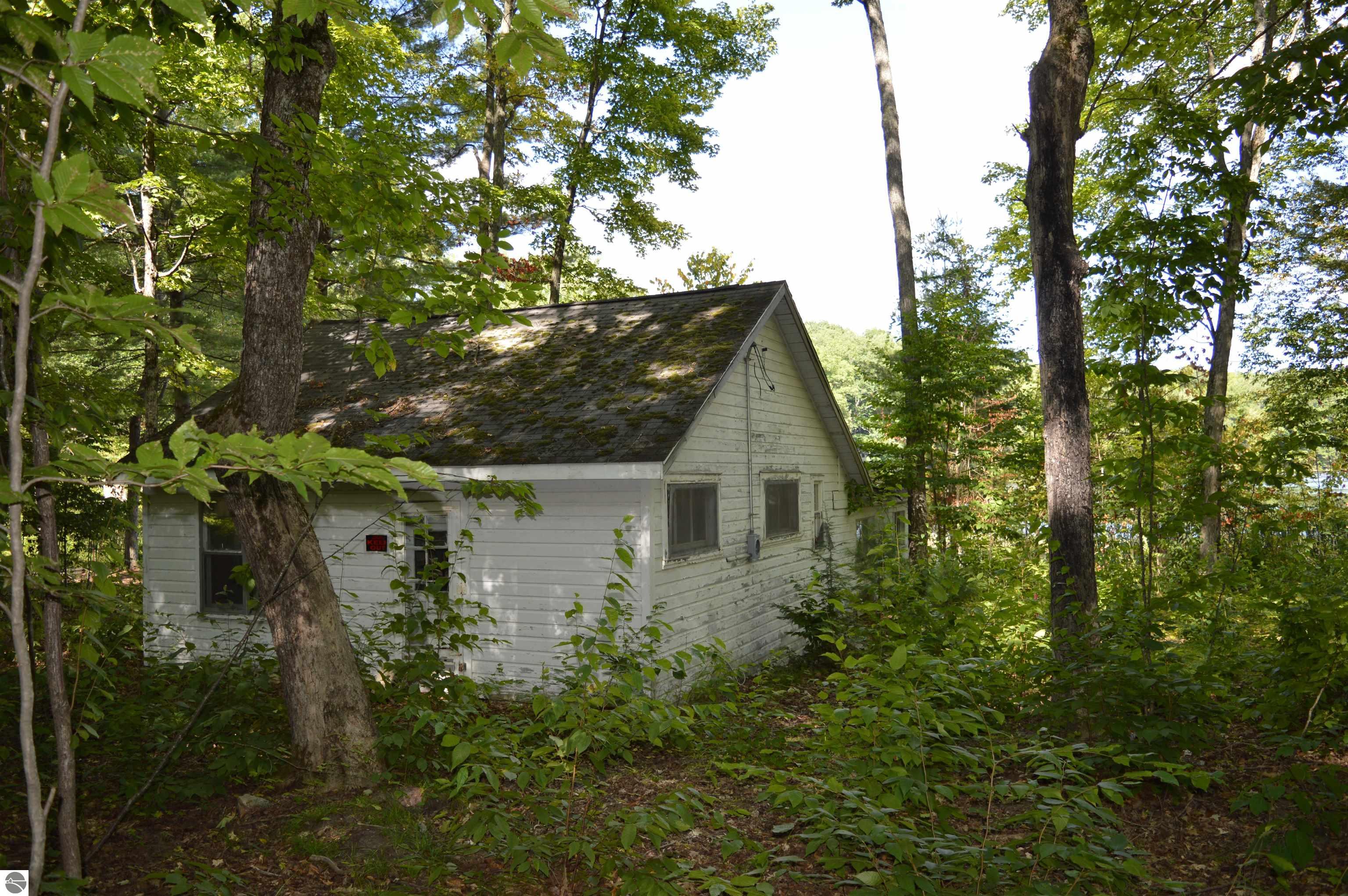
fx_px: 1010
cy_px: 448
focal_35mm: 27
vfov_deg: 47.8
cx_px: 674
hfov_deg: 67.4
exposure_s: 1/160
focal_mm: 18
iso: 100
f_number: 4
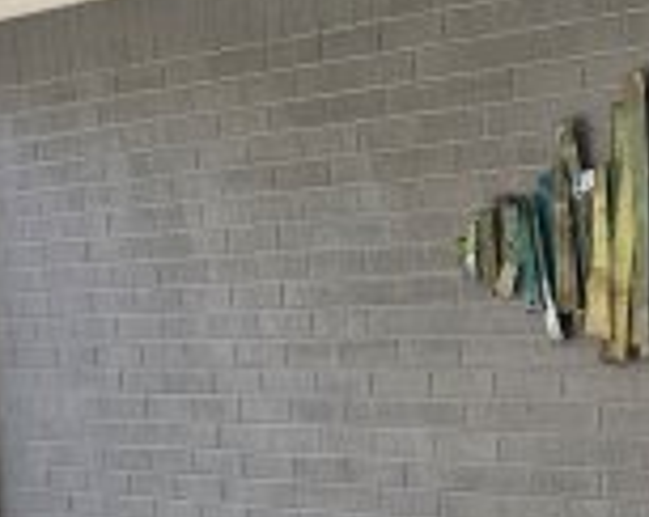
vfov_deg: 14.9
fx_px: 1880
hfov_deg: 18.2
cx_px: 855
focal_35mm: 98
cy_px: 687
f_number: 1.7
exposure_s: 1/120
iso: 16
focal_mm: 6.3
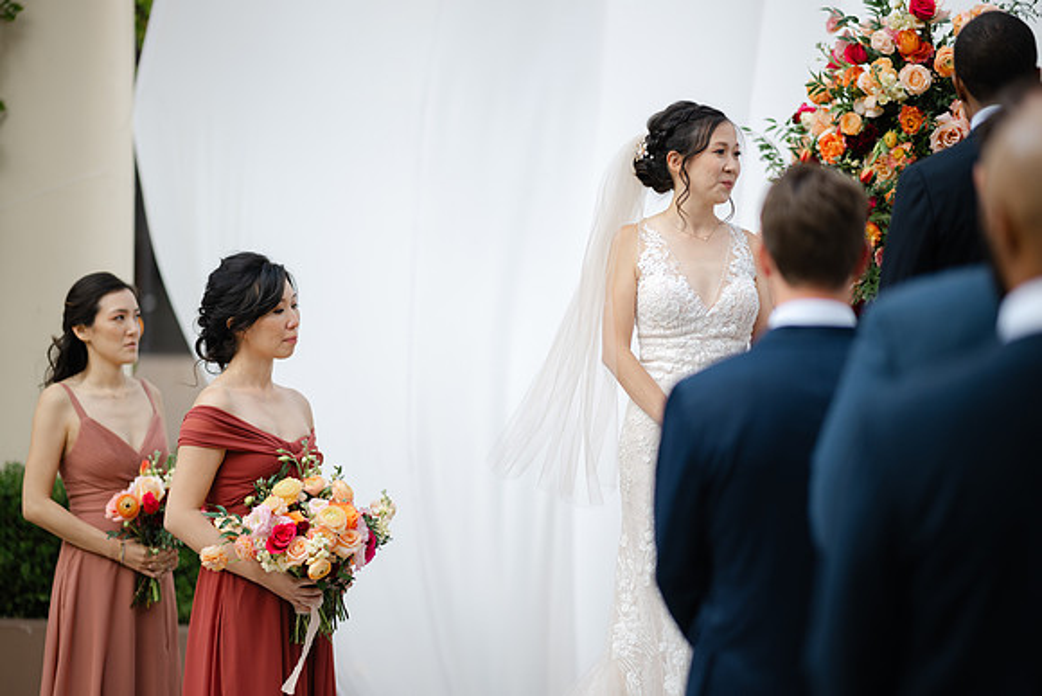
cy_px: 348
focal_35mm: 105
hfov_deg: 19.5
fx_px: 3040
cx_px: 521
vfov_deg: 13.0
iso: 64
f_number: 1.4
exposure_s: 1/400
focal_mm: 105
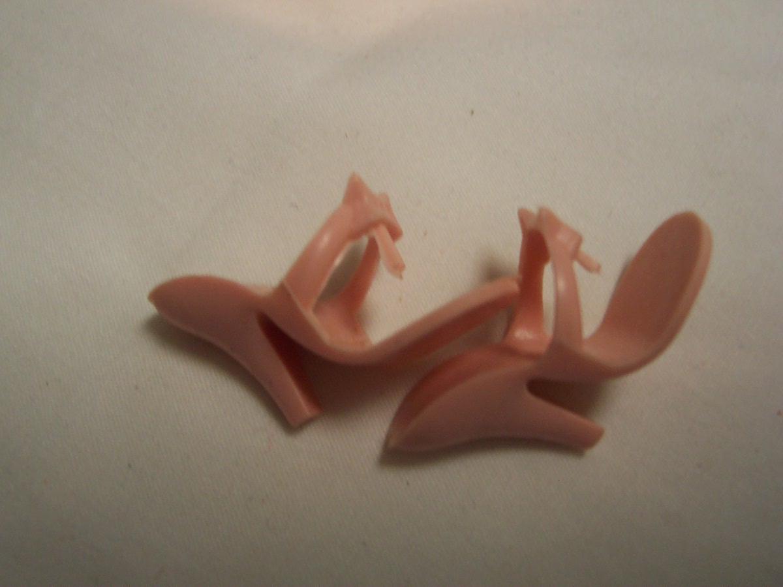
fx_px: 837
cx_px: 392
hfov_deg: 50.1
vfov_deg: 38.7
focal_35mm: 37
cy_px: 294
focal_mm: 5.6
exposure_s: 1/90
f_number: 2.8
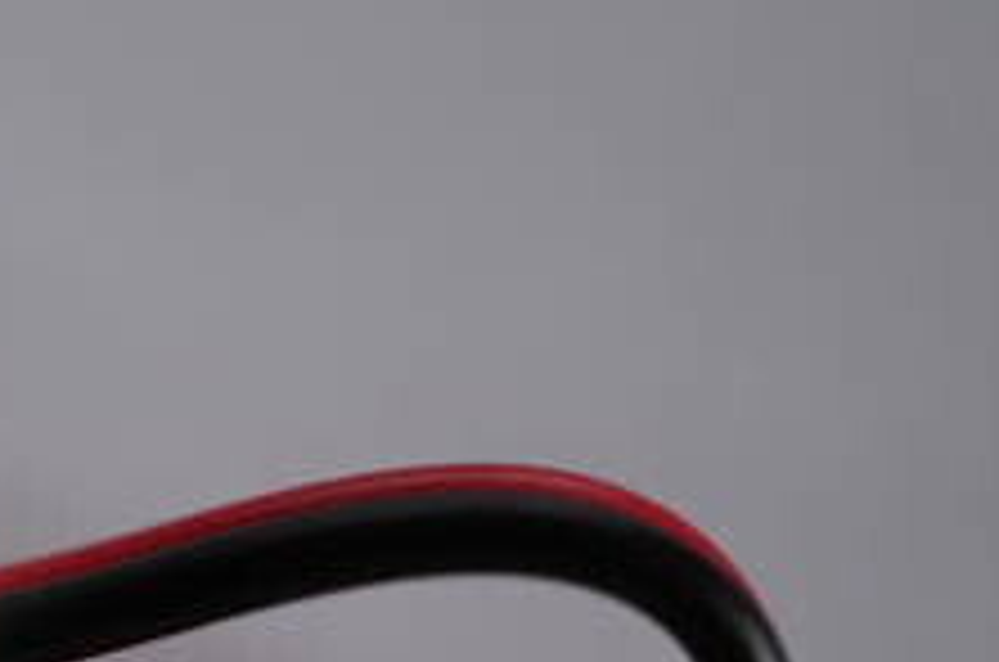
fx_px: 3600
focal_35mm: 130
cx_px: -202
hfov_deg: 15.2
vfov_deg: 10.4
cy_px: 727
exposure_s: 1/60
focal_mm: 30
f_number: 4
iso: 800
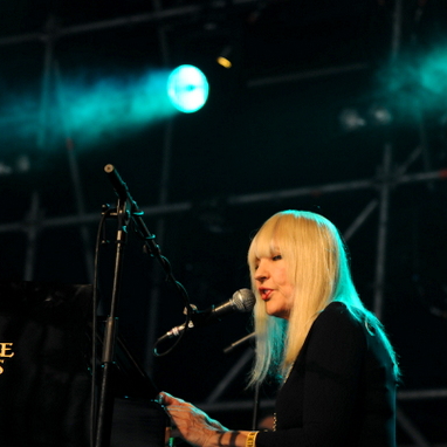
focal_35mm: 192
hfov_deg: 9.1
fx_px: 2805
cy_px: 278
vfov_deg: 9.1
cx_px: 186
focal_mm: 120
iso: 1250
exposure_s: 1/80
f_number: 4
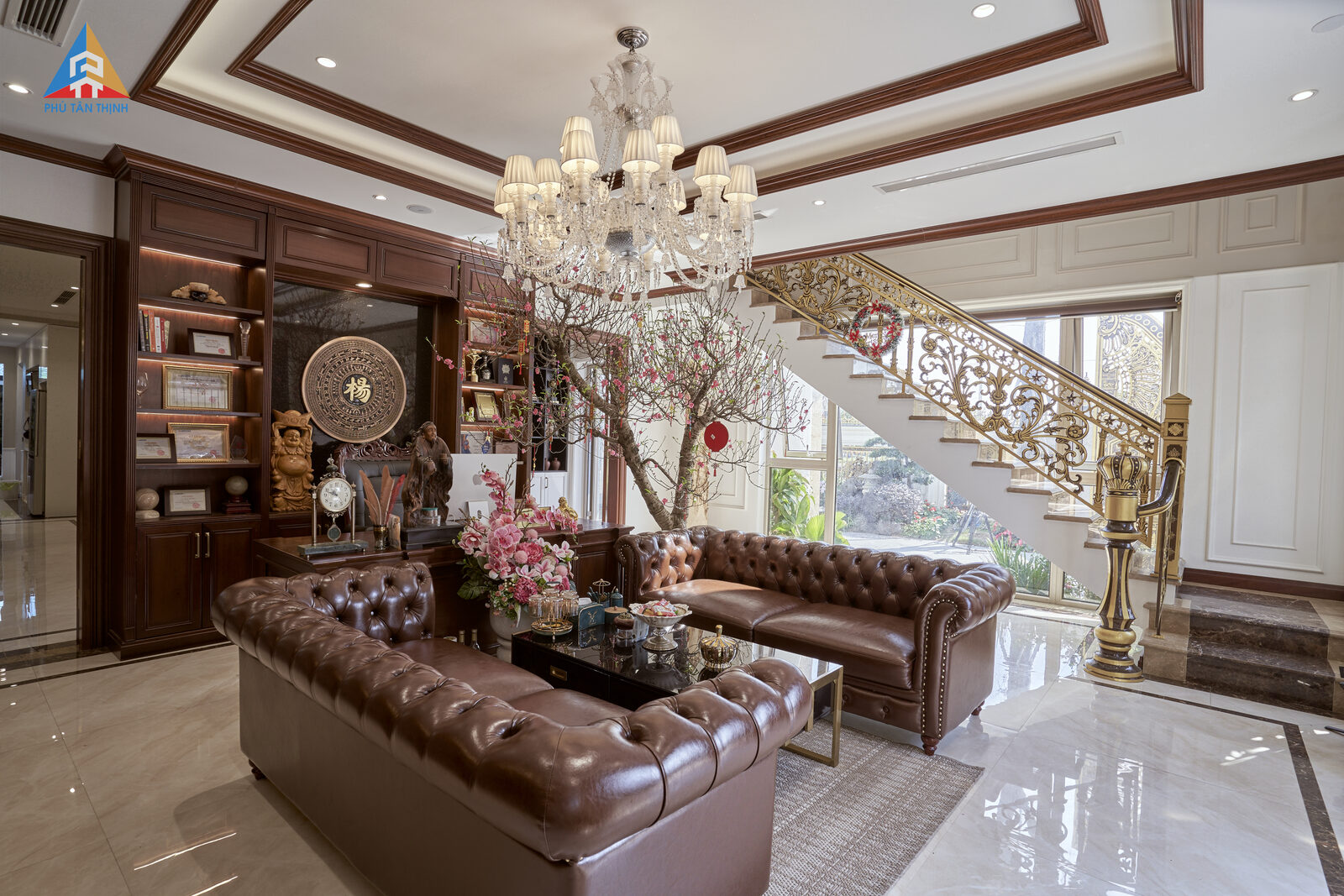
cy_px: 448
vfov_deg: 70.5
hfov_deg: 93.3
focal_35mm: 17
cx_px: 672
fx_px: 635
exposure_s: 1/320
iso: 320
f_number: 6.3
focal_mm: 17
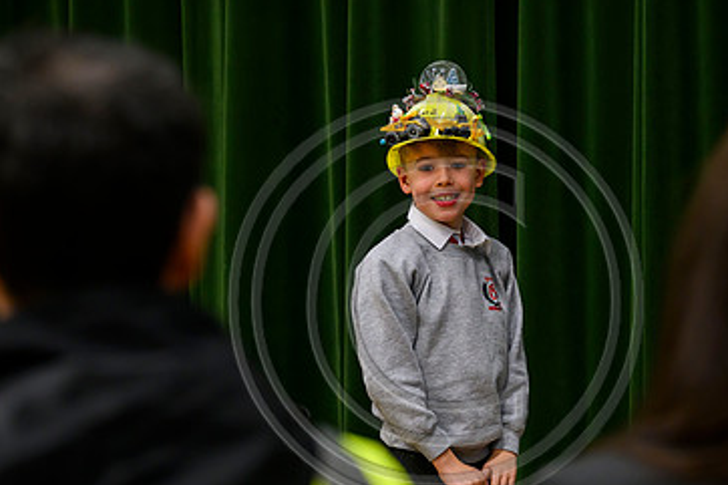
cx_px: 436
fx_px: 3113
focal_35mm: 154
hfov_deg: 13.3
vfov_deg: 8.9
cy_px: 299
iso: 2000
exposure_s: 1/200
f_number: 4
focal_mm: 96
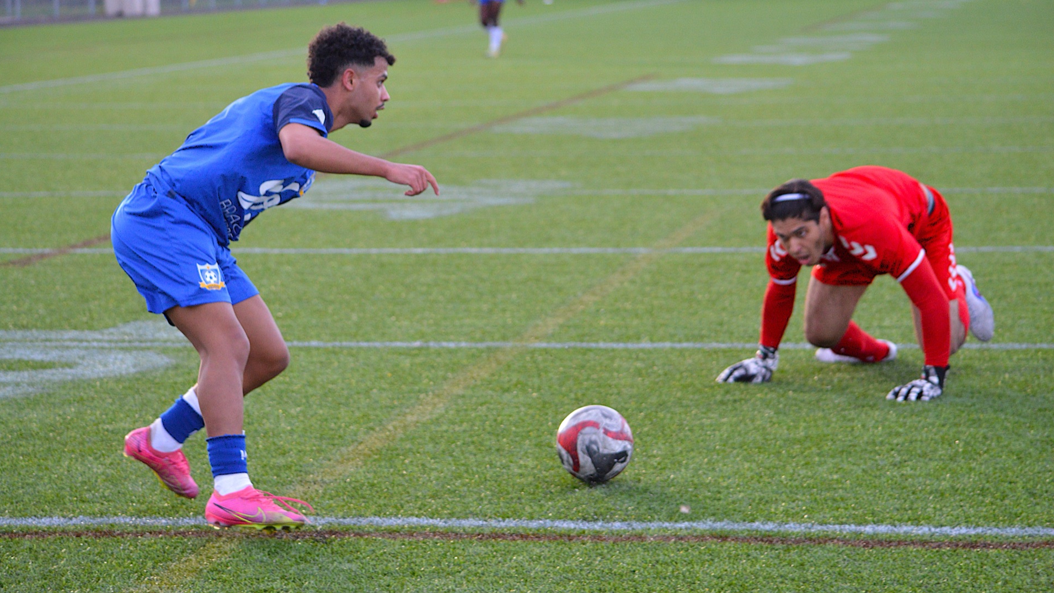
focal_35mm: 123
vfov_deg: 9.9
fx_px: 3438
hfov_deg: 17.4
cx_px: 526
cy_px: 299
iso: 1100
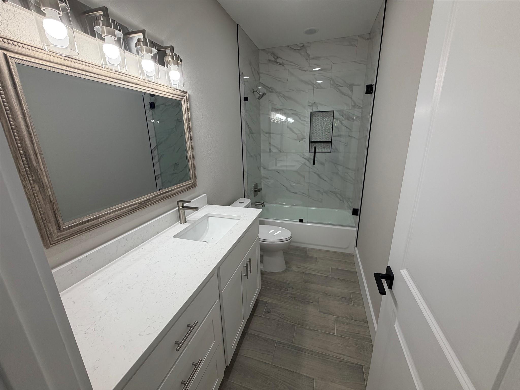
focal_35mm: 14
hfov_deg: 102.1
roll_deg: +1.2
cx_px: 260
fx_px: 210
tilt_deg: -15.6
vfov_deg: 85.7
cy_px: 195
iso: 80
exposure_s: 1/120
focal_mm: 2.22
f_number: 2.2
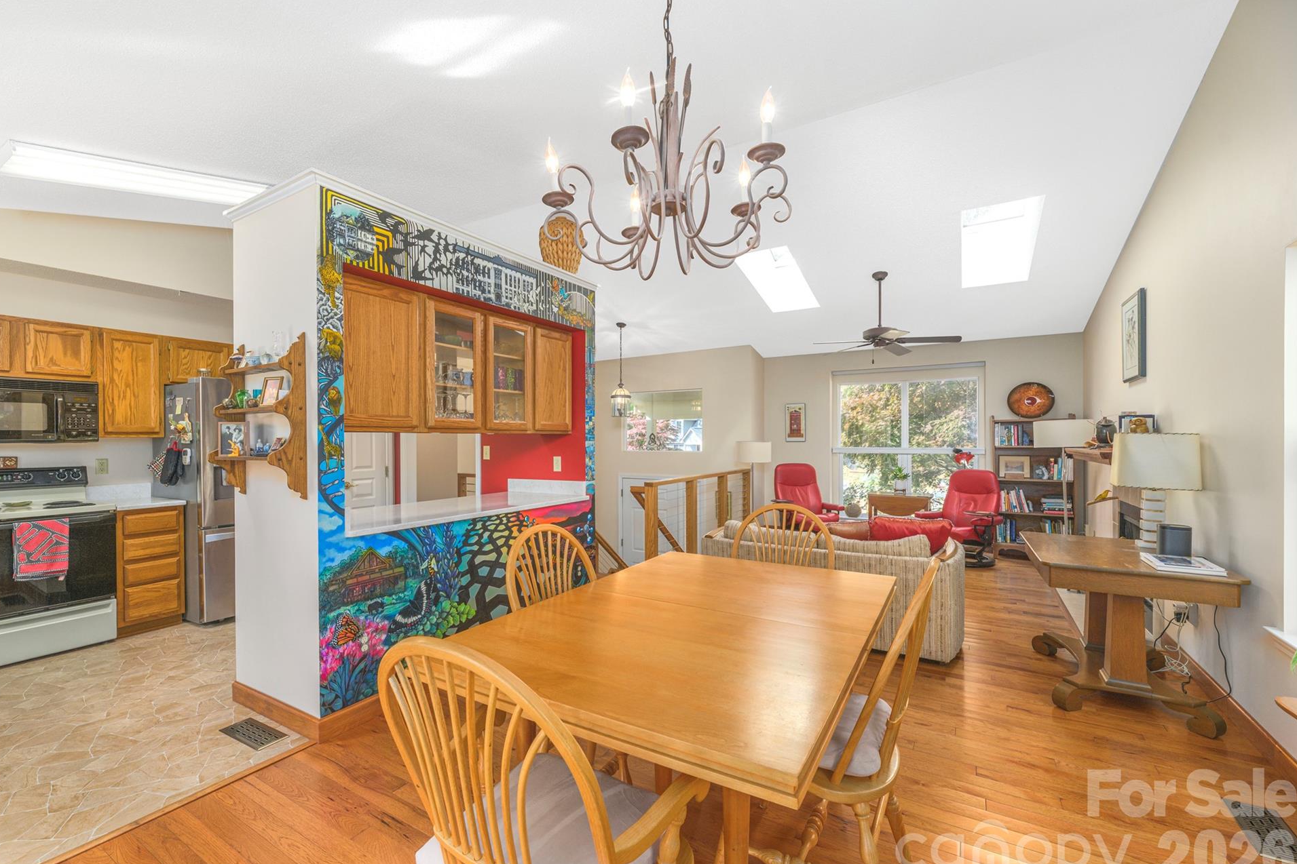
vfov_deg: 77.3
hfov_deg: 100.3
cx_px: 609
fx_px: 540
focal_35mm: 15
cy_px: 440
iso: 320
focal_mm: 14
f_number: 8
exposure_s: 1/200
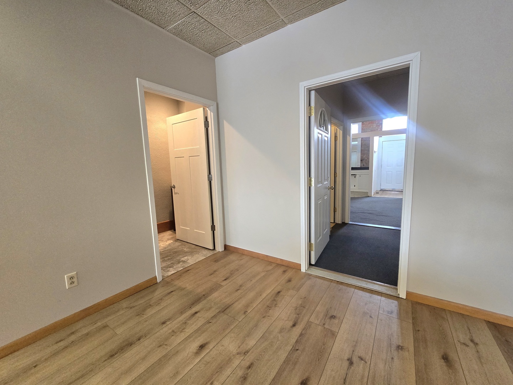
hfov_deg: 106.2
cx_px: 256
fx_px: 193
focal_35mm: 13
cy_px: 192
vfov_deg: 89.9
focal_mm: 2.2
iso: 320
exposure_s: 1/60.2
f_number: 2.2
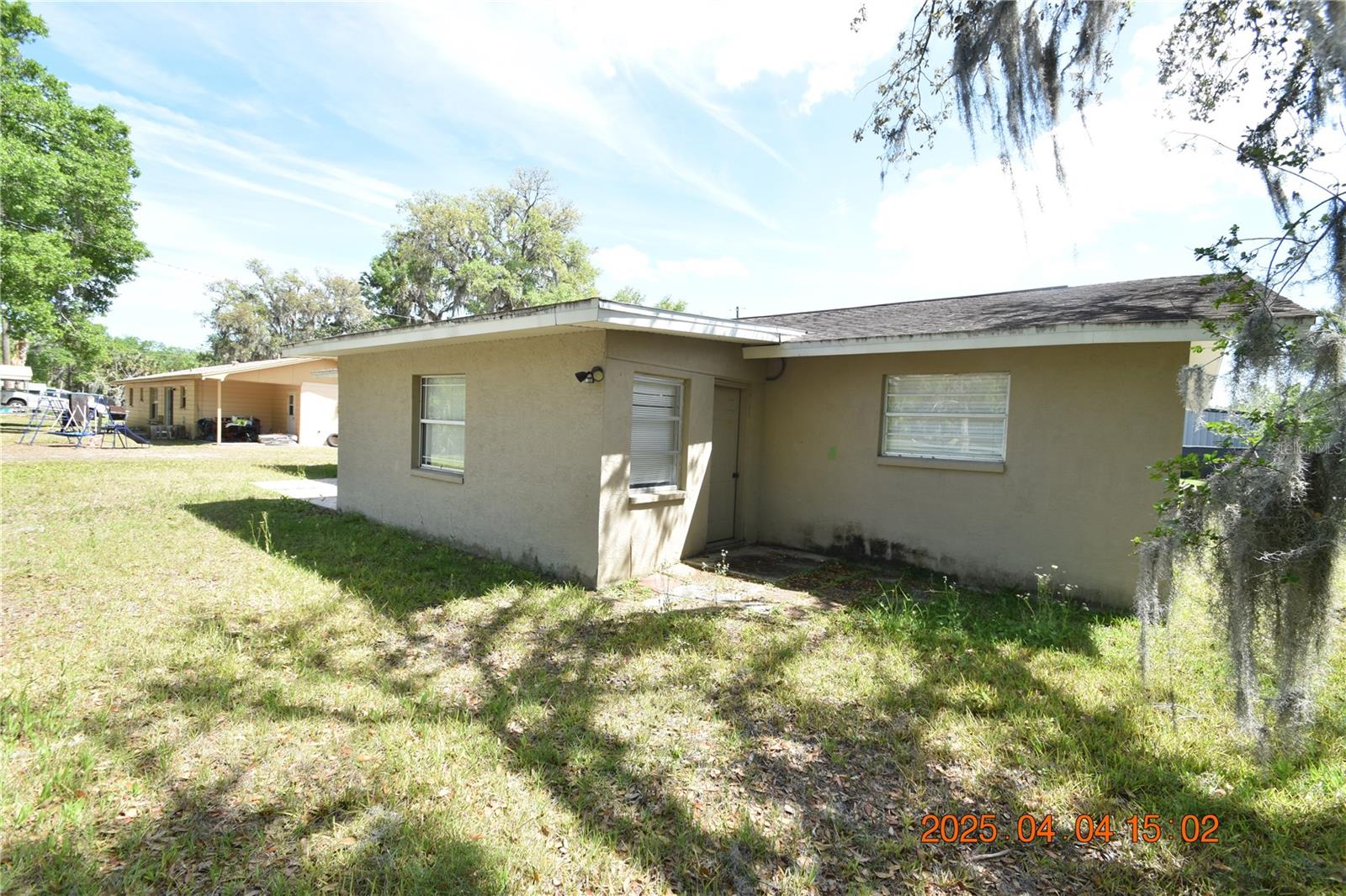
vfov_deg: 77.3
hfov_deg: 100.4
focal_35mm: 15
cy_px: 448
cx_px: 673
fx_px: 561
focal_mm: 10
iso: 280
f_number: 8
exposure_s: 1/250
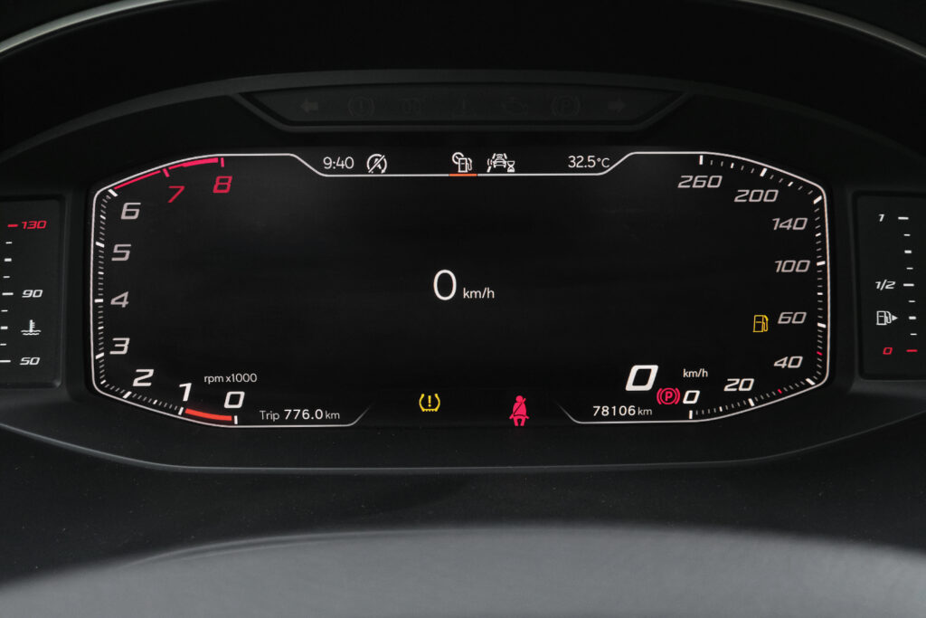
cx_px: 463
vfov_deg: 41.1
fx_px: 823
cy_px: 309
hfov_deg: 58.7
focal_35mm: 32
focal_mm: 21.5
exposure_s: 1/160
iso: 2000
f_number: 9
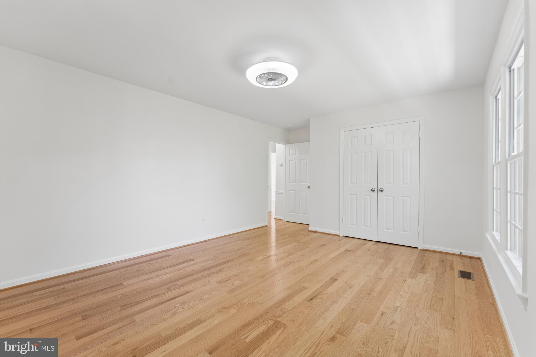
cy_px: 178
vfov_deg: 76.9
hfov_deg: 100.0
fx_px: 225
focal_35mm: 15
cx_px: 268
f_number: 7.1
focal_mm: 15.1
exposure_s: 1/125
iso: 1250
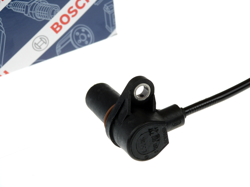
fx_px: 462
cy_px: 94
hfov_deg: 30.3
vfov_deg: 22.9
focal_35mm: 64
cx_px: 125
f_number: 3.6
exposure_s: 1/100
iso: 100
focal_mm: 11.6
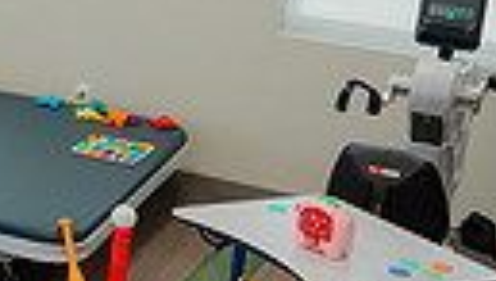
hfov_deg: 15.9
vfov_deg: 10.7
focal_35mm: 113
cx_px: -408
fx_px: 1488
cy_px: 38
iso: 1000
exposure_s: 1/200
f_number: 4.5
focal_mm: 24
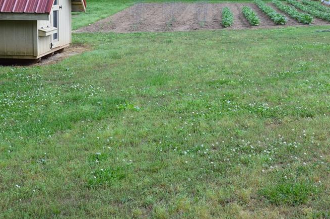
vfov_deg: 22.0
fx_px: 558
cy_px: 50
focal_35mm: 61
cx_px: 222
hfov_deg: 32.6
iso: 400
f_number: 9
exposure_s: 1/160
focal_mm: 26
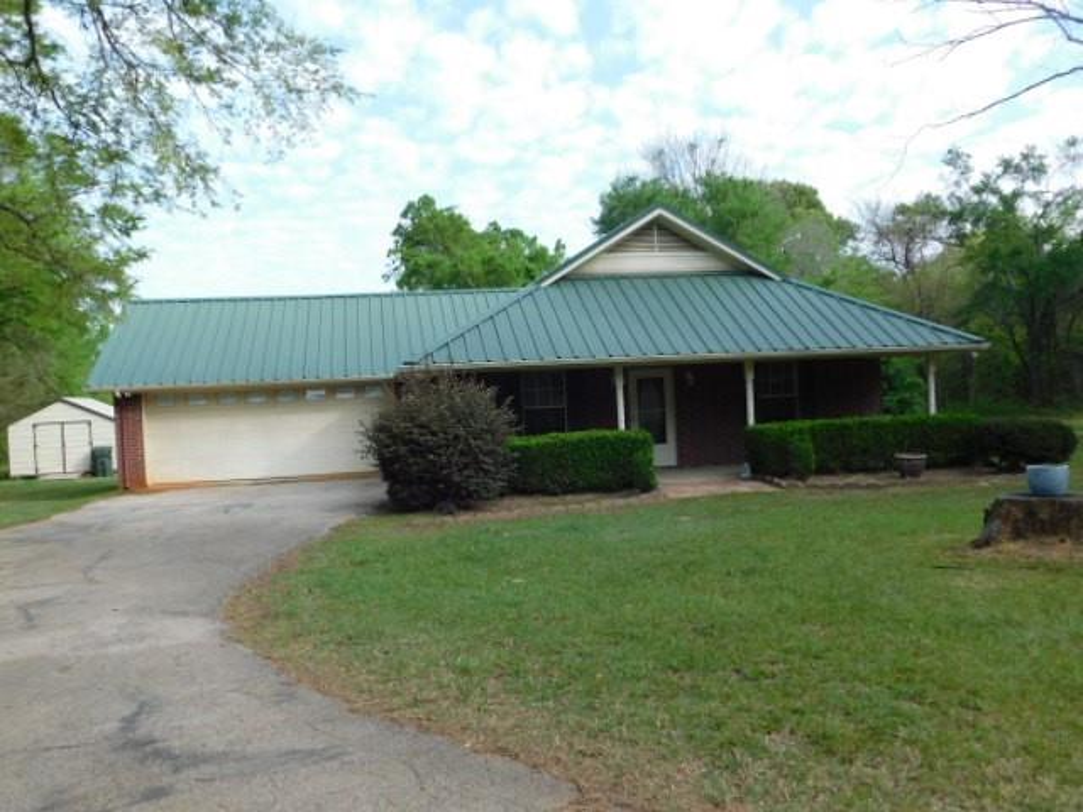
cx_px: 542
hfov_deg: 60.0
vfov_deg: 46.8
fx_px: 939
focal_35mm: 30
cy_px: 406
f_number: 3.2
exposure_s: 1/500
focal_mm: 5.3
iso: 125
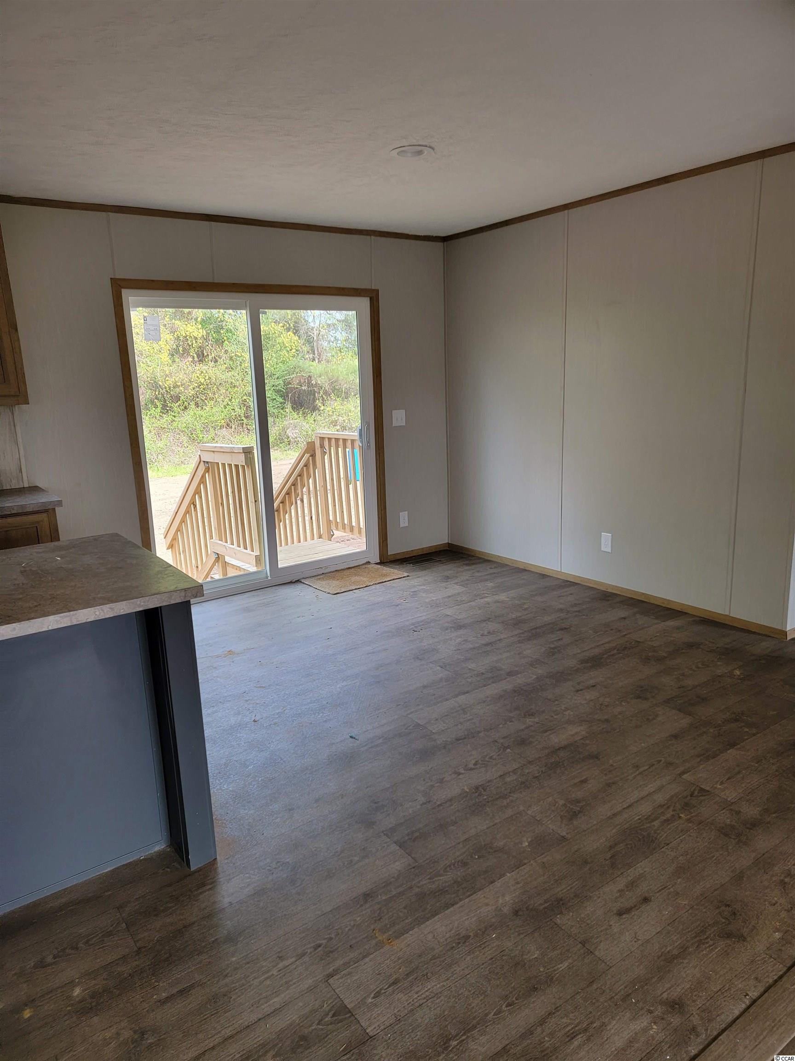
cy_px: 530
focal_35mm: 24
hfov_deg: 56.8
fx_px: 735
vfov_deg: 71.6
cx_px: 398
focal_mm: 6.7
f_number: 1.8
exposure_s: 1/120
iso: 100
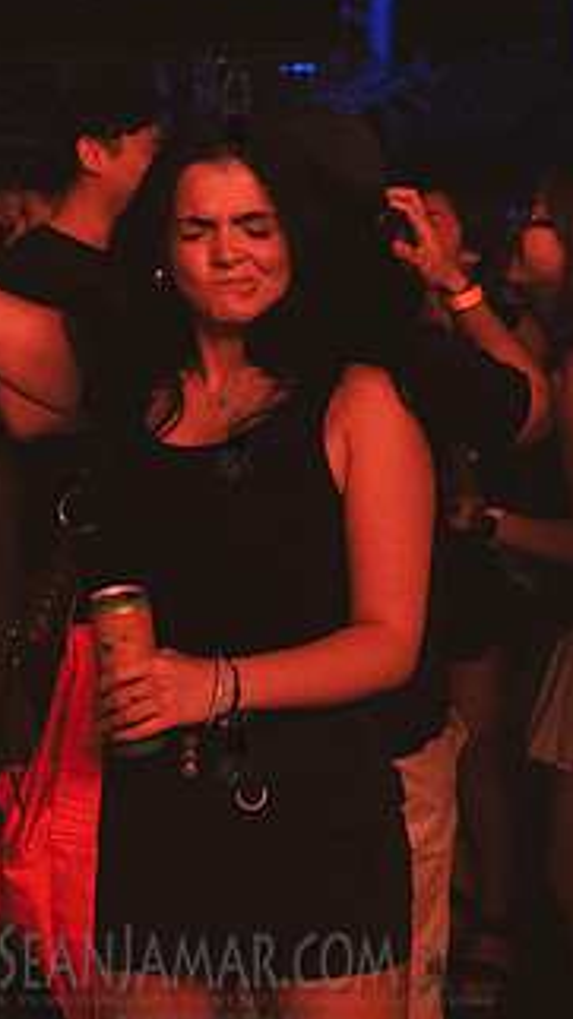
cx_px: 234
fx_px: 1757
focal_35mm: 65
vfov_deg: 32.3
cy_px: 422
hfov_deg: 18.5
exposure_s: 1/320
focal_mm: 32
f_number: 3.2
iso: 6400
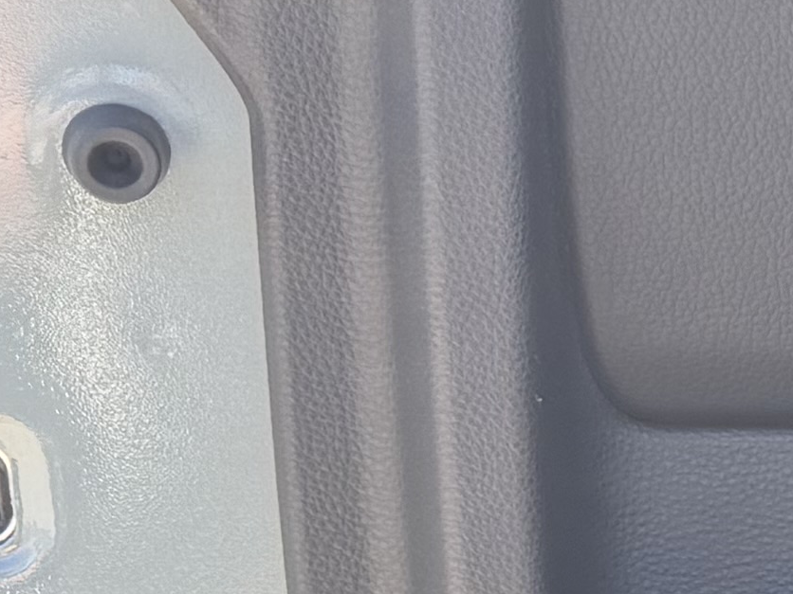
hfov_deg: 9.6
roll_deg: -4.5
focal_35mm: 164
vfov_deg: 8.9
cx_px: 2320
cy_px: 760
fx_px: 3757
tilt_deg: -11.9
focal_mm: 6.76
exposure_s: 1/349
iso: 80
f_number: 1.78
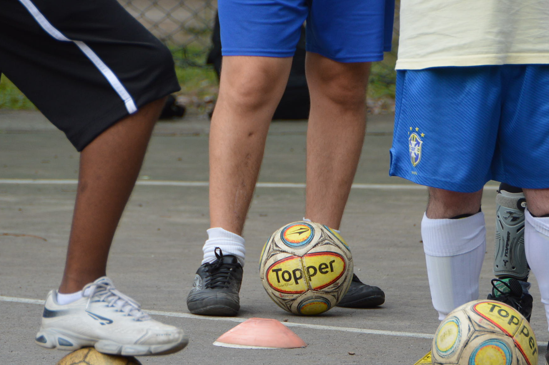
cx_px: 412
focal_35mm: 515
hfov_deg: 4.0
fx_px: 7847
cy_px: 300
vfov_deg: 2.7
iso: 400
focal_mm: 200
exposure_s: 1/500
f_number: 5.6
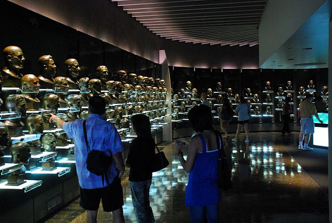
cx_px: 159
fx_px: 351
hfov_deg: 50.6
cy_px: 114
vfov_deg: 35.2
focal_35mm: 38
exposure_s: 1/15
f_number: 4
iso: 1600
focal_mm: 24
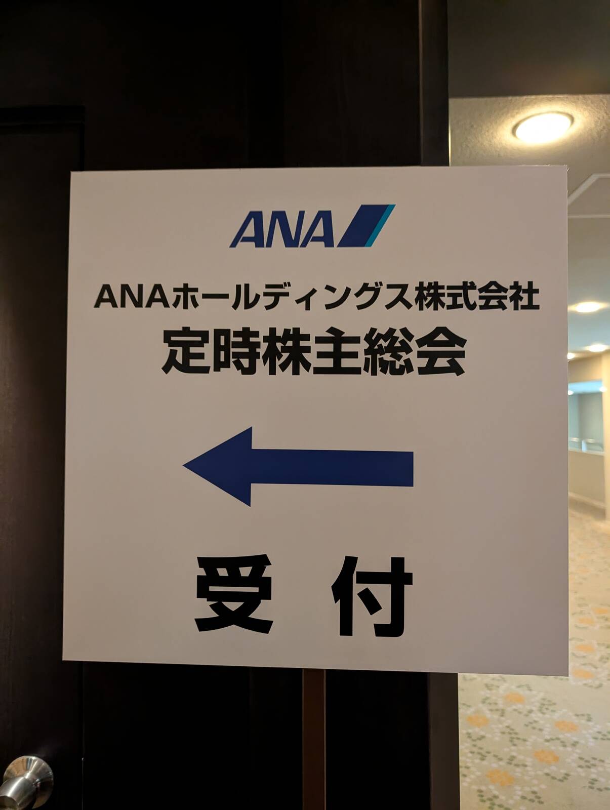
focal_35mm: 24
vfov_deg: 71.5
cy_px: 405
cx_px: 305
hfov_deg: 56.9
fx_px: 562
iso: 1316
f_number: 1.68
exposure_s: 1/52.6
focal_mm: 6.9
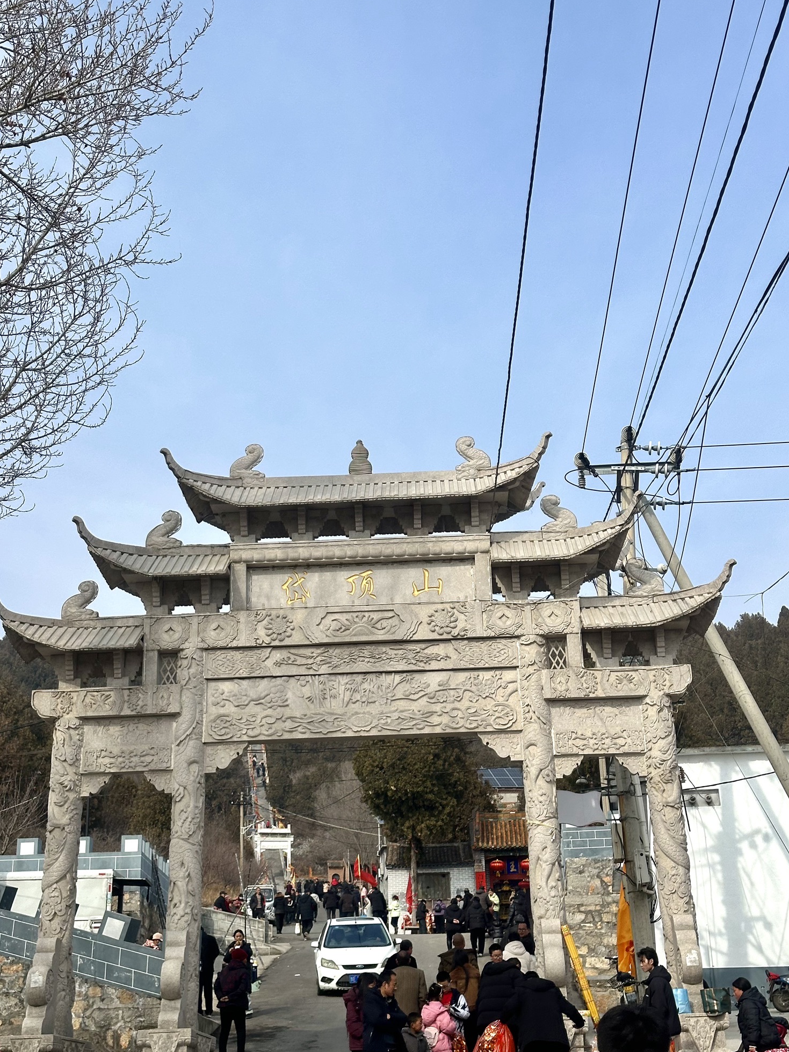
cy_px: 529
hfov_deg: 29.7
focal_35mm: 49
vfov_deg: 38.9
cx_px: 394
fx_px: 1489
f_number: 1.78
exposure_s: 1/4184
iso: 64
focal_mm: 6.86
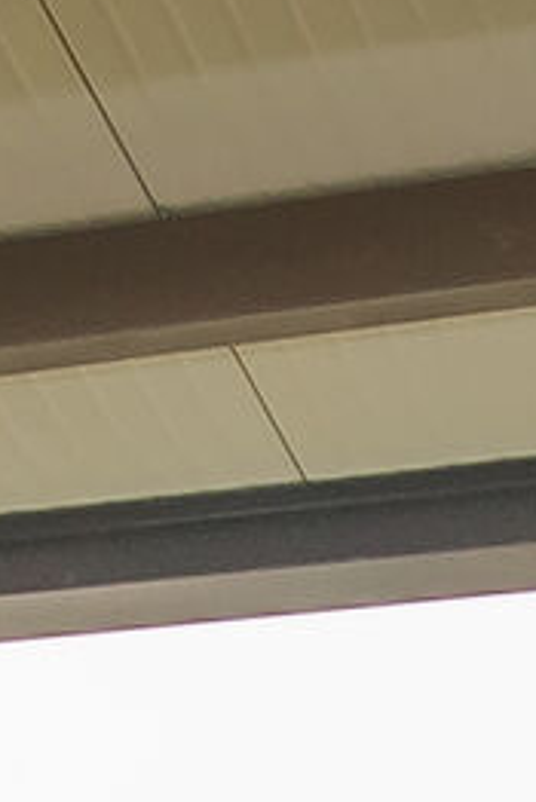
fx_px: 3568
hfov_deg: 8.4
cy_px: 2104
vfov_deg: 10.5
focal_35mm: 160
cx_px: 747
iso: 100
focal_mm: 10
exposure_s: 1/200
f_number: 9
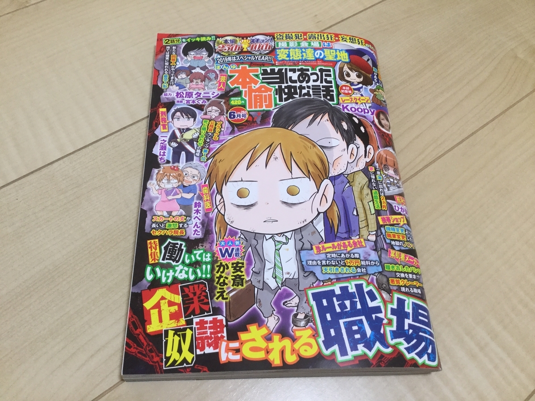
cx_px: 268
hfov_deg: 58.4
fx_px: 479
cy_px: 200
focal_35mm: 31
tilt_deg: -61.7
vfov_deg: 45.4
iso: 100
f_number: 2.4
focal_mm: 3.3
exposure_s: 1/33
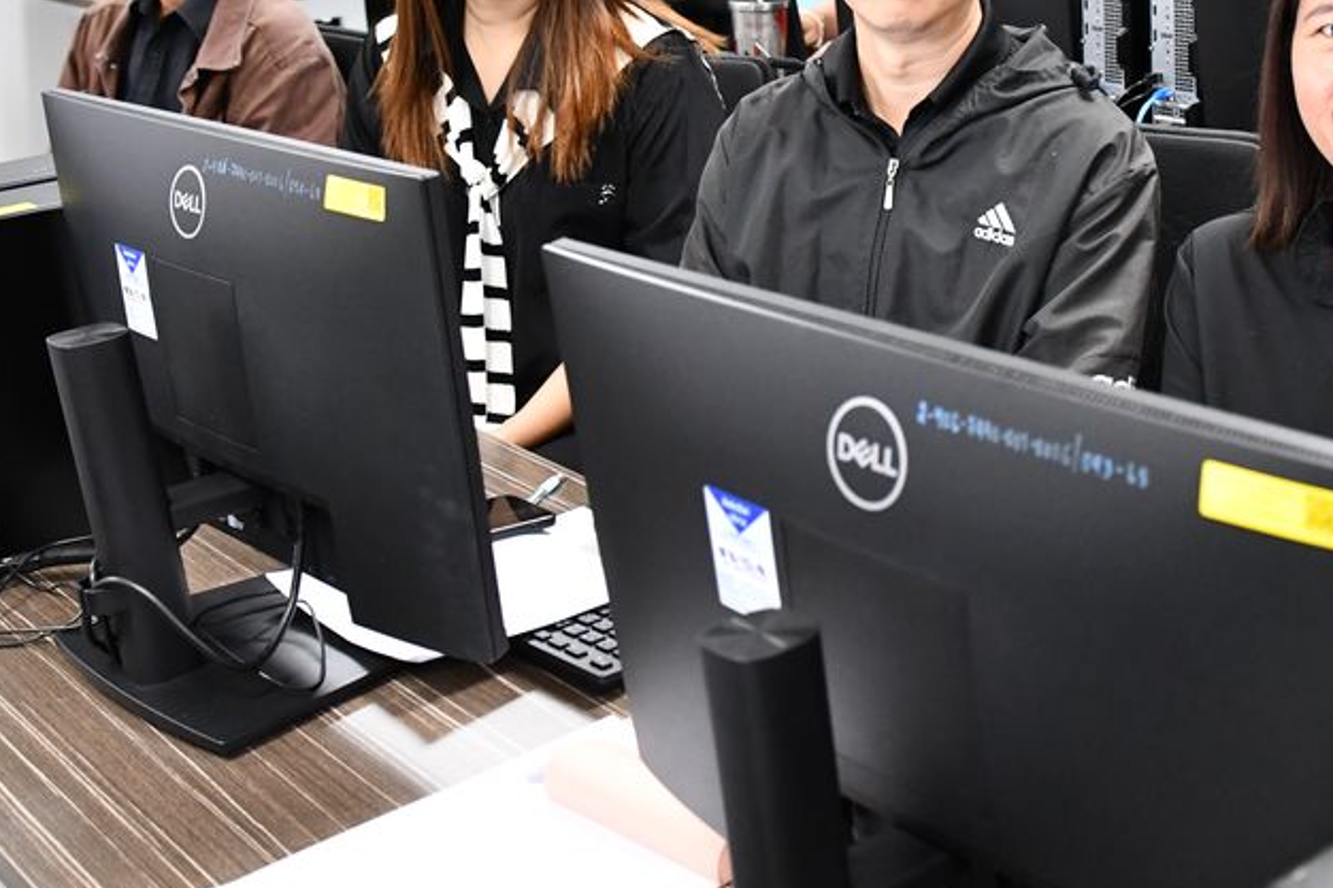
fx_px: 1999
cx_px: 875
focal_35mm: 54
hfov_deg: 36.5
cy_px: 182
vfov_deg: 24.7
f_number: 3.5
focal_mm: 22
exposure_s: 1/80
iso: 3200
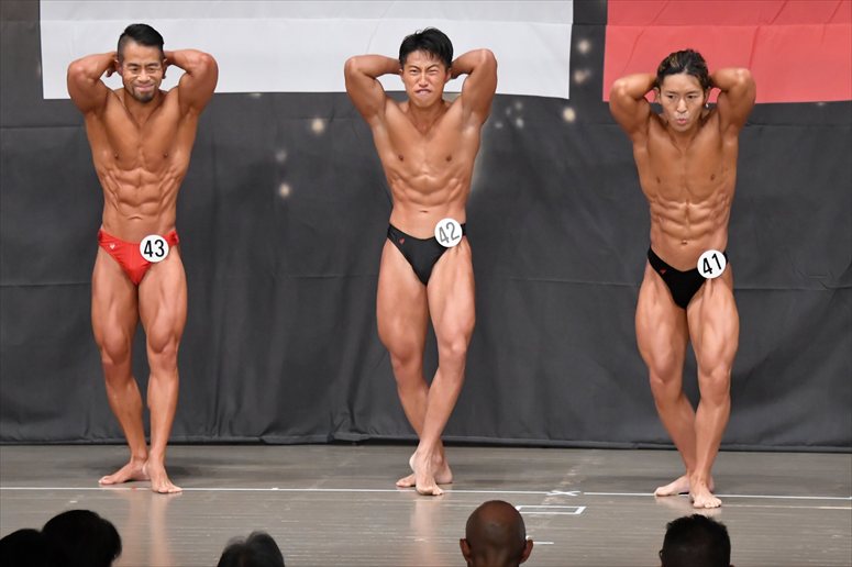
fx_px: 5322
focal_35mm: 225
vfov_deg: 6.1
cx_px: 426
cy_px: 284
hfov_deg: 9.2
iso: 6400
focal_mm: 150
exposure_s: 1/400
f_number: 5.6
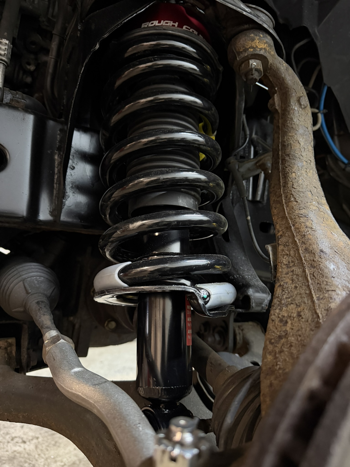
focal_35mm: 24
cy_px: 234
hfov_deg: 56.8
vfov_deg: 71.6
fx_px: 324
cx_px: 175
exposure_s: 1/30
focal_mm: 6.76
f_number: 1.78
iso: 800
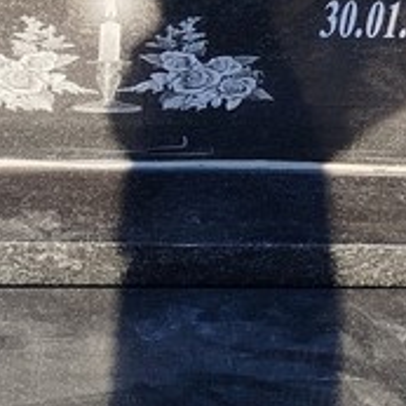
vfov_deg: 17.3
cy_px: -16
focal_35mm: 98
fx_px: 1300
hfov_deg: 17.7
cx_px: 143
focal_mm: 5.31
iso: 50
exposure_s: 1/682
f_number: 1.7
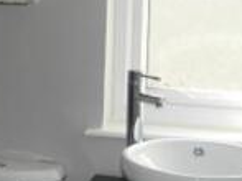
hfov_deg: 19.4
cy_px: 63
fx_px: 692
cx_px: 9
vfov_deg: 14.9
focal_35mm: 99
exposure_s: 1/50
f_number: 3.1
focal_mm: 4.5
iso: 80
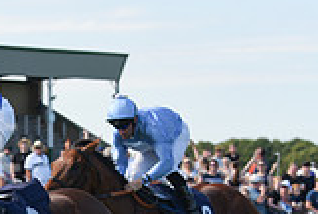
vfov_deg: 5.4
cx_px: -103
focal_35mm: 252
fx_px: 2230
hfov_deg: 8.0
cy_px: 268
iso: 400
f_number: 5.6
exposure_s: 1/1600
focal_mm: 70
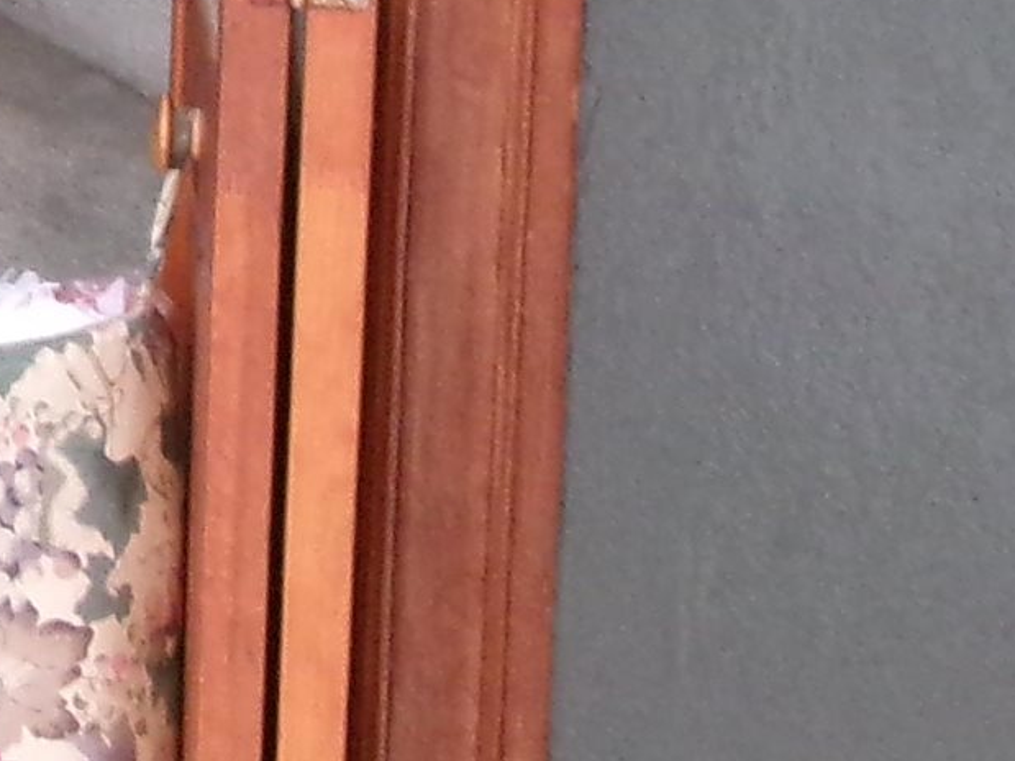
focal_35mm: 139
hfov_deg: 12.4
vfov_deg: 10.3
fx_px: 4075
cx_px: -1074
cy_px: -366
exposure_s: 1/20
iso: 400
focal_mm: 5.1
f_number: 3.9
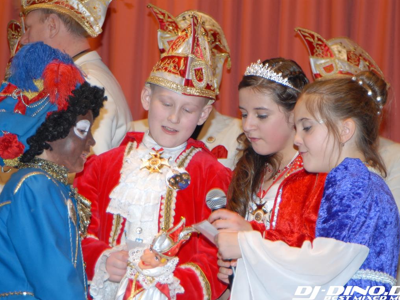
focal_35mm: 127
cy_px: 150
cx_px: 200
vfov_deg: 11.7
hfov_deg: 15.5
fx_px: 1468
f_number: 5.6
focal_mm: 78
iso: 400
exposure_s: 1/30
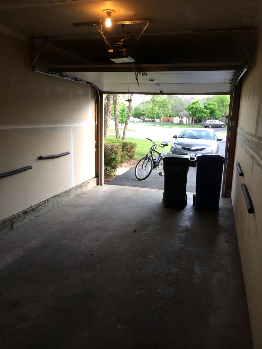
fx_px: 303
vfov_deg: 60.0
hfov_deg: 46.8
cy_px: 174
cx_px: 131
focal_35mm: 30
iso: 64
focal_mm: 4.12
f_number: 2.2
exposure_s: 1/120
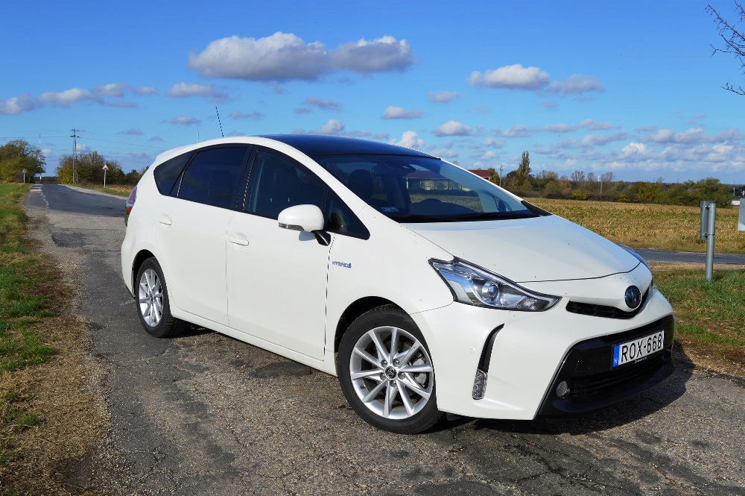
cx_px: 372
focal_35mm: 33
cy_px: 248
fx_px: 682
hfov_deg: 57.3
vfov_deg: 39.9
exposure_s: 1/400
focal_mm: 22
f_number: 10
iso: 100
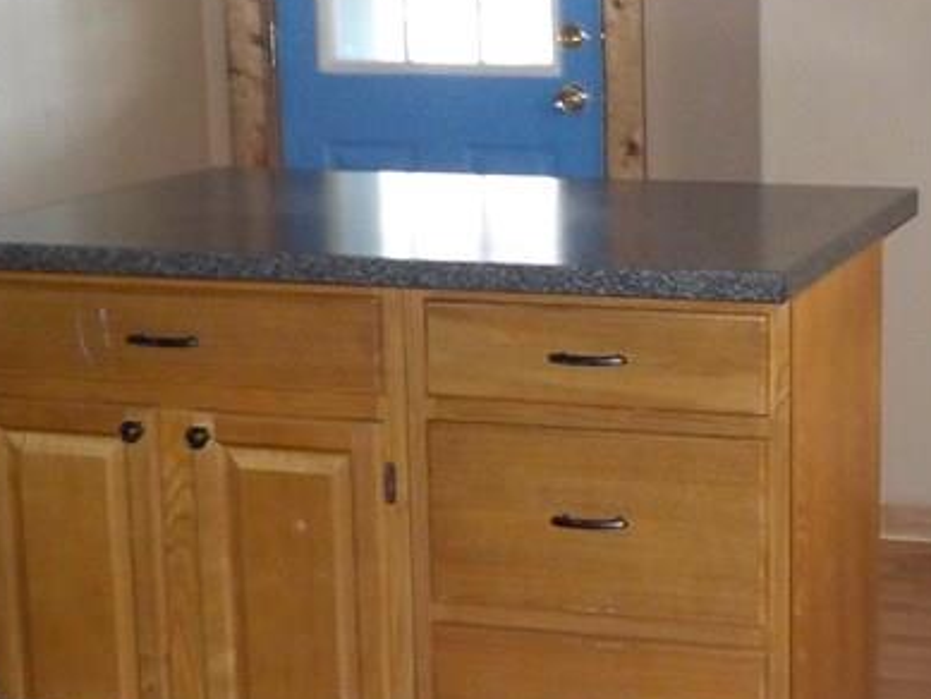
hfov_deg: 24.1
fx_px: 2125
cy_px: 347
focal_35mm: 79
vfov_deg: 18.7
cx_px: 811
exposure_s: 1/30
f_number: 3.3
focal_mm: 4.1
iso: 400
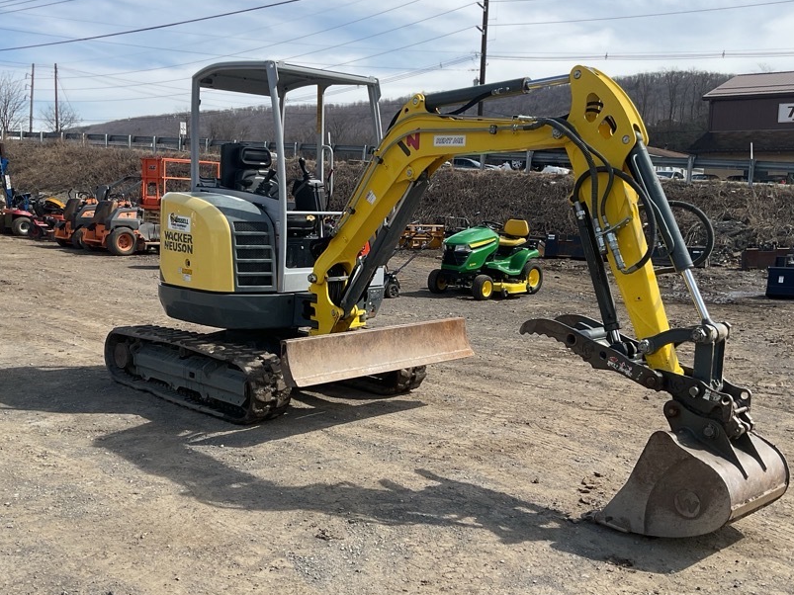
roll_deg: -1.7
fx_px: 849
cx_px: 394
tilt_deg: -6.9
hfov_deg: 50.1
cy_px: 292
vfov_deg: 38.7
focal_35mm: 37
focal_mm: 3
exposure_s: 1/1626
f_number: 1.8
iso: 16
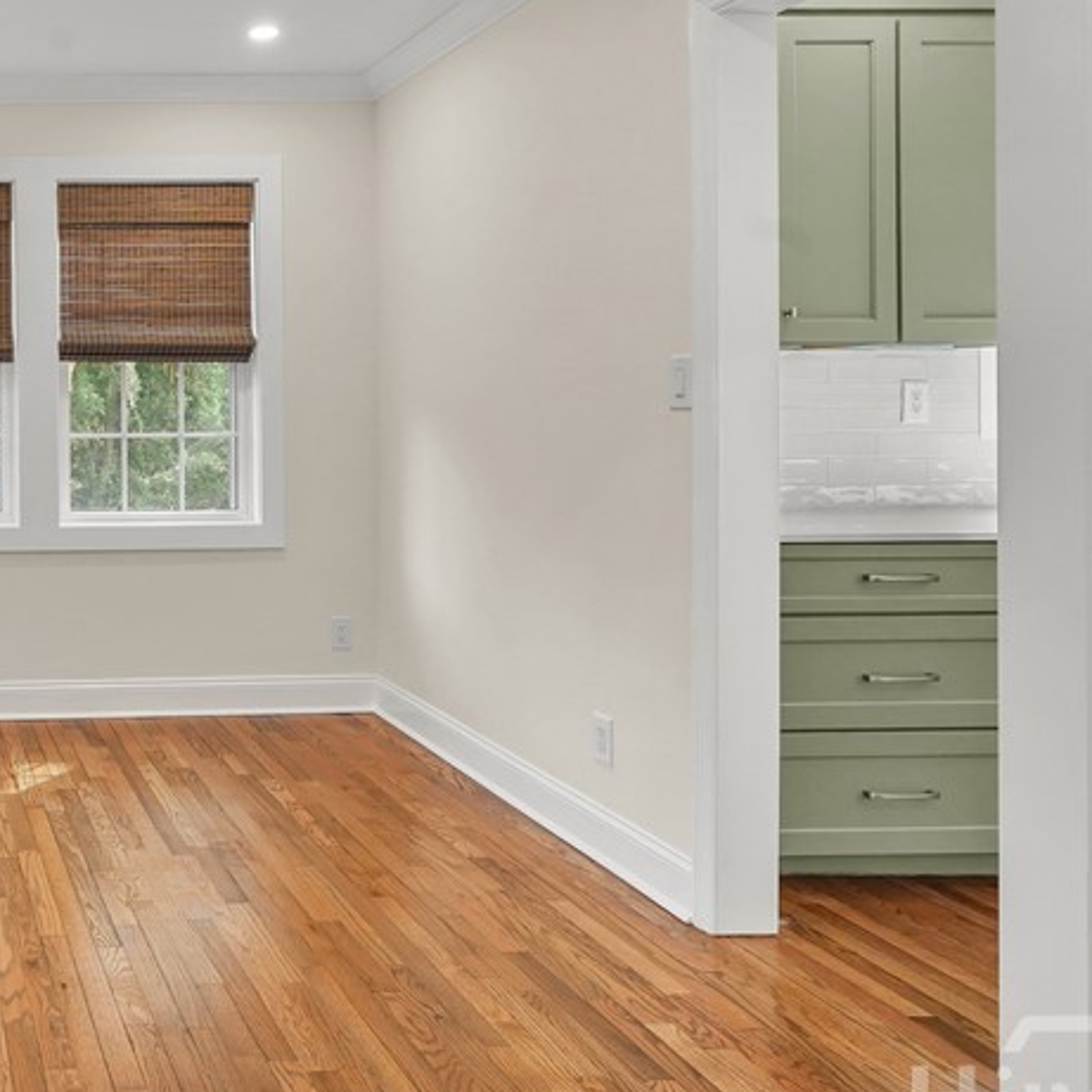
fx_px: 1213
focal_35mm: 34
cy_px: 422
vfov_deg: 48.1
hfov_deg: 40.5
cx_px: -69
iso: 1250
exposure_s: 1/5
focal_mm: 17
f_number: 9
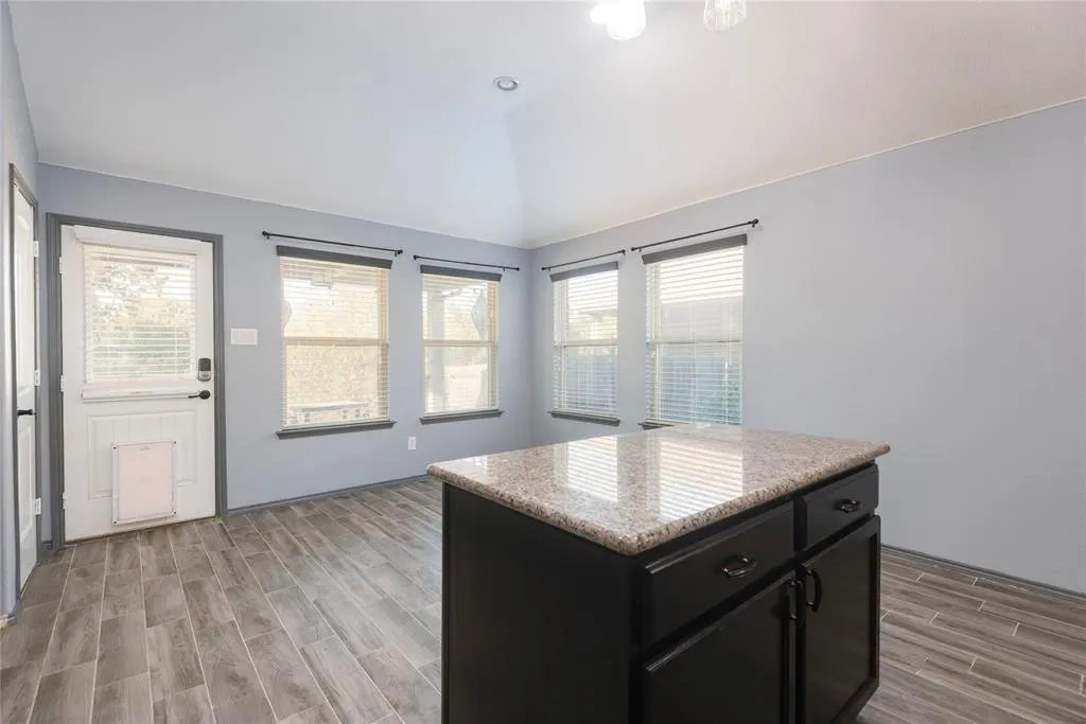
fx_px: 483
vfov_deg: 73.8
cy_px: 362
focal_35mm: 16
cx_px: 543
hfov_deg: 96.7
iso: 100
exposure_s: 1/4
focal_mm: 16
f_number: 7.1
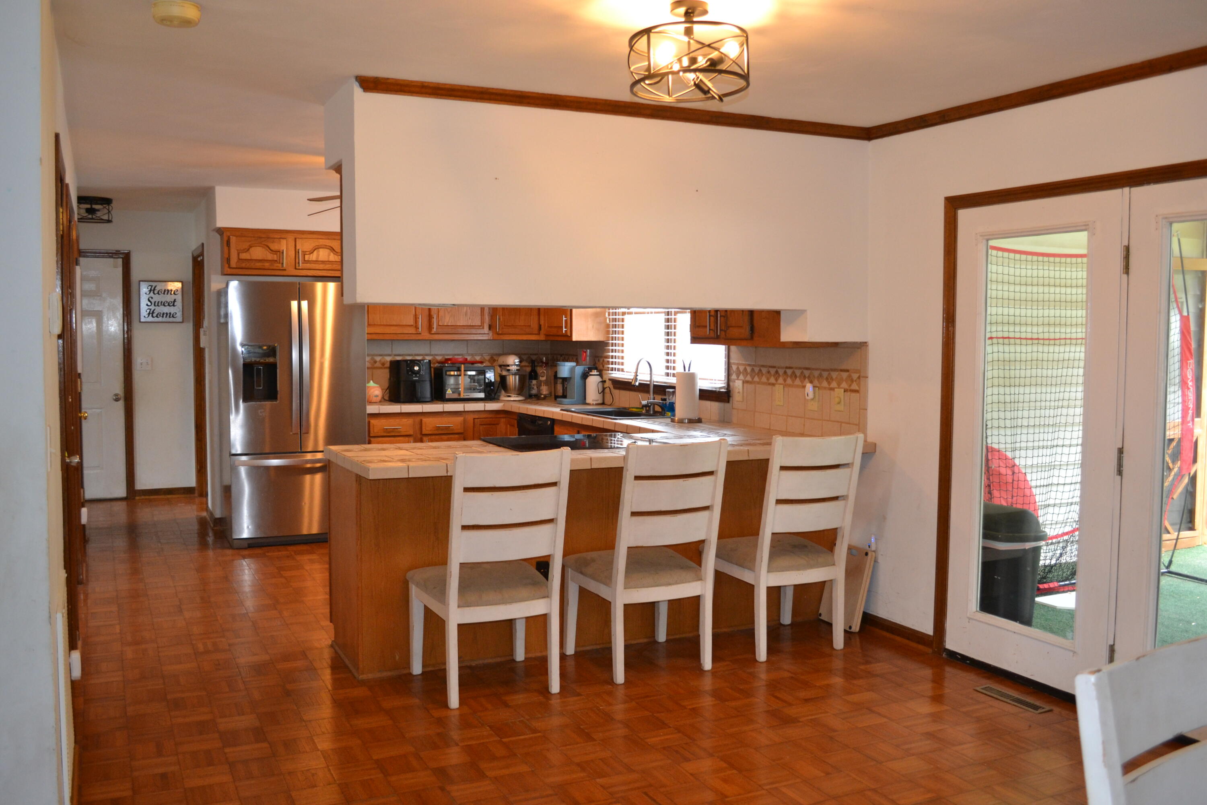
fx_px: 1006
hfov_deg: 61.9
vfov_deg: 43.6
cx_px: 604
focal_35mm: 30
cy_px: 402
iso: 720
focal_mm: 20
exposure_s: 1/60
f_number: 3.8
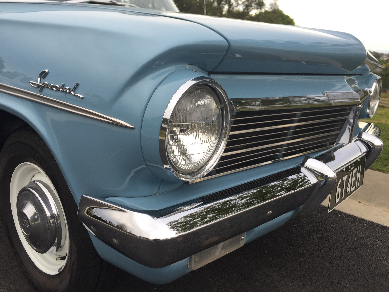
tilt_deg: -16.5
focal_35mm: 29
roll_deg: -3.7
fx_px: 326
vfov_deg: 48.2
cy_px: 146
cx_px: 194
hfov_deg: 61.7
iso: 32
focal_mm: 4.15
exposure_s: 1/133
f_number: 2.2
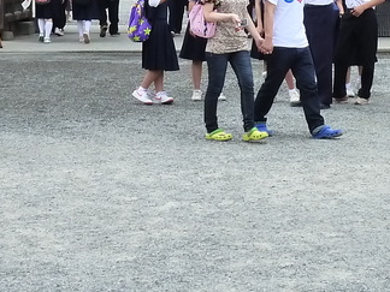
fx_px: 1836
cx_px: 202
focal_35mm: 163
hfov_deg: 12.1
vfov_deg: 9.0
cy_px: -96
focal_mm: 7.3
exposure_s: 1/400
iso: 200
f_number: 4
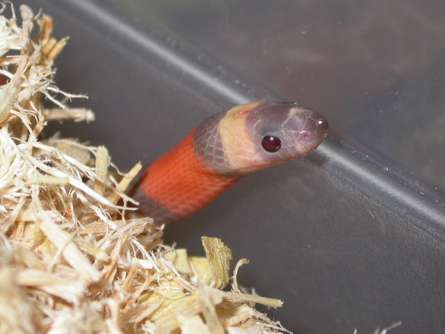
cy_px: 167
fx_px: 1620
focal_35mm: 126
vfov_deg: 11.8
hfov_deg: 15.6
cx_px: 222
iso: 100
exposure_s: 1/60.3
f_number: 4.5
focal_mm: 26.2
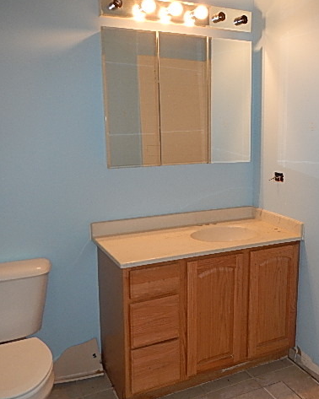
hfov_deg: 39.3
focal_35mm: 37
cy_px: 198
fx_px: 437
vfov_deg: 49.1
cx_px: 228
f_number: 3.9
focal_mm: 5
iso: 200
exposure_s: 1/30
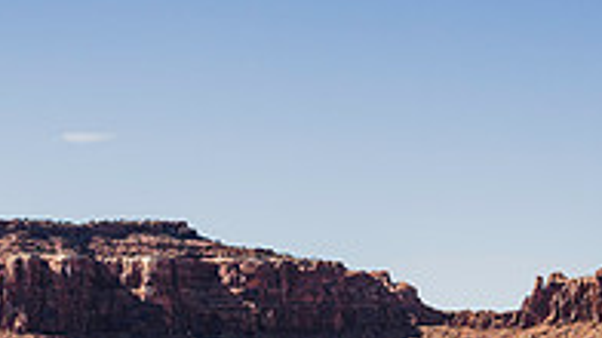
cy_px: 540
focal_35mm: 122
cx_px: 352
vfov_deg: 9.6
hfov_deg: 17.6
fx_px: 1946
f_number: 7.1
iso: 160
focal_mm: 38
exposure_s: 1/640
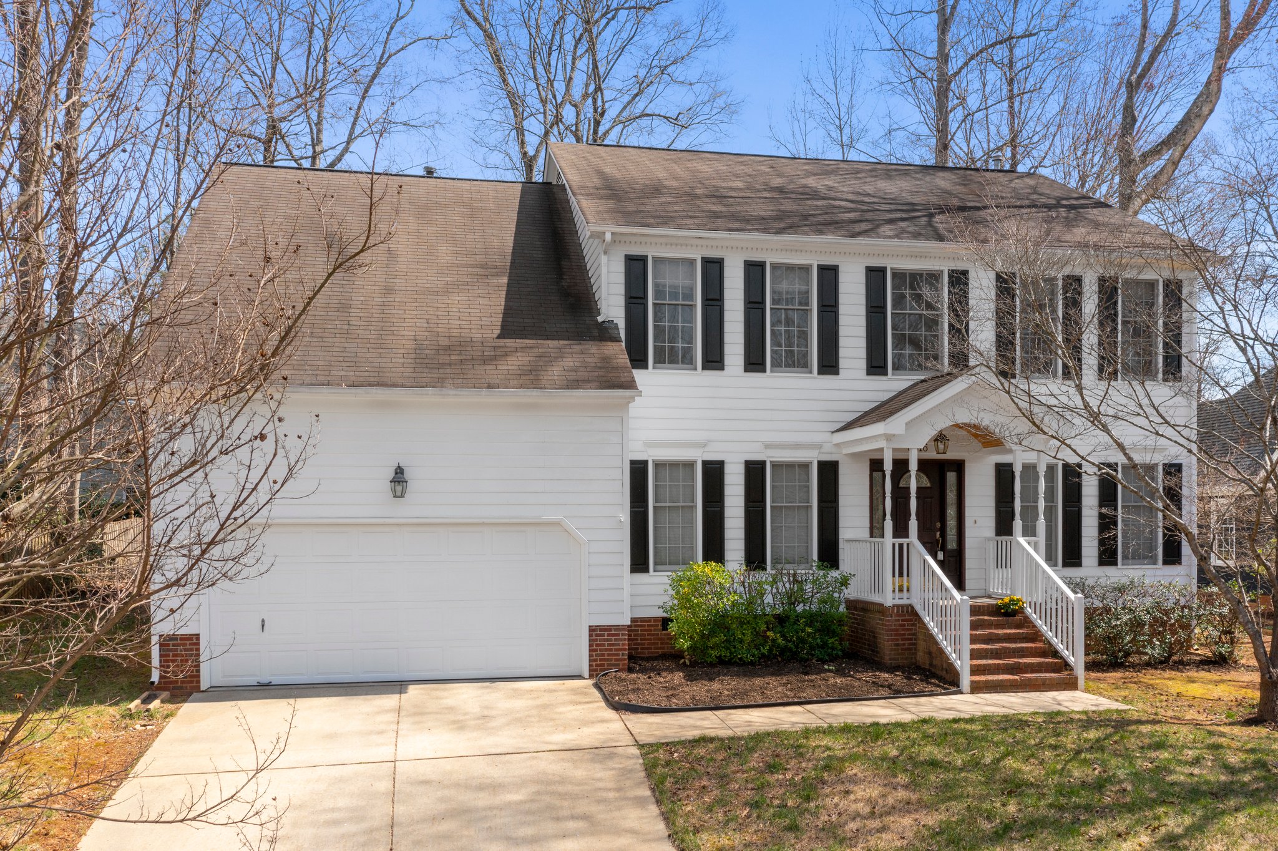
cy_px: 426
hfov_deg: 65.5
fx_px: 994
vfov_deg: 46.4
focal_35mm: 28
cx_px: 639
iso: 100
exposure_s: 1/320
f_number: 5.6
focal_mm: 10.26
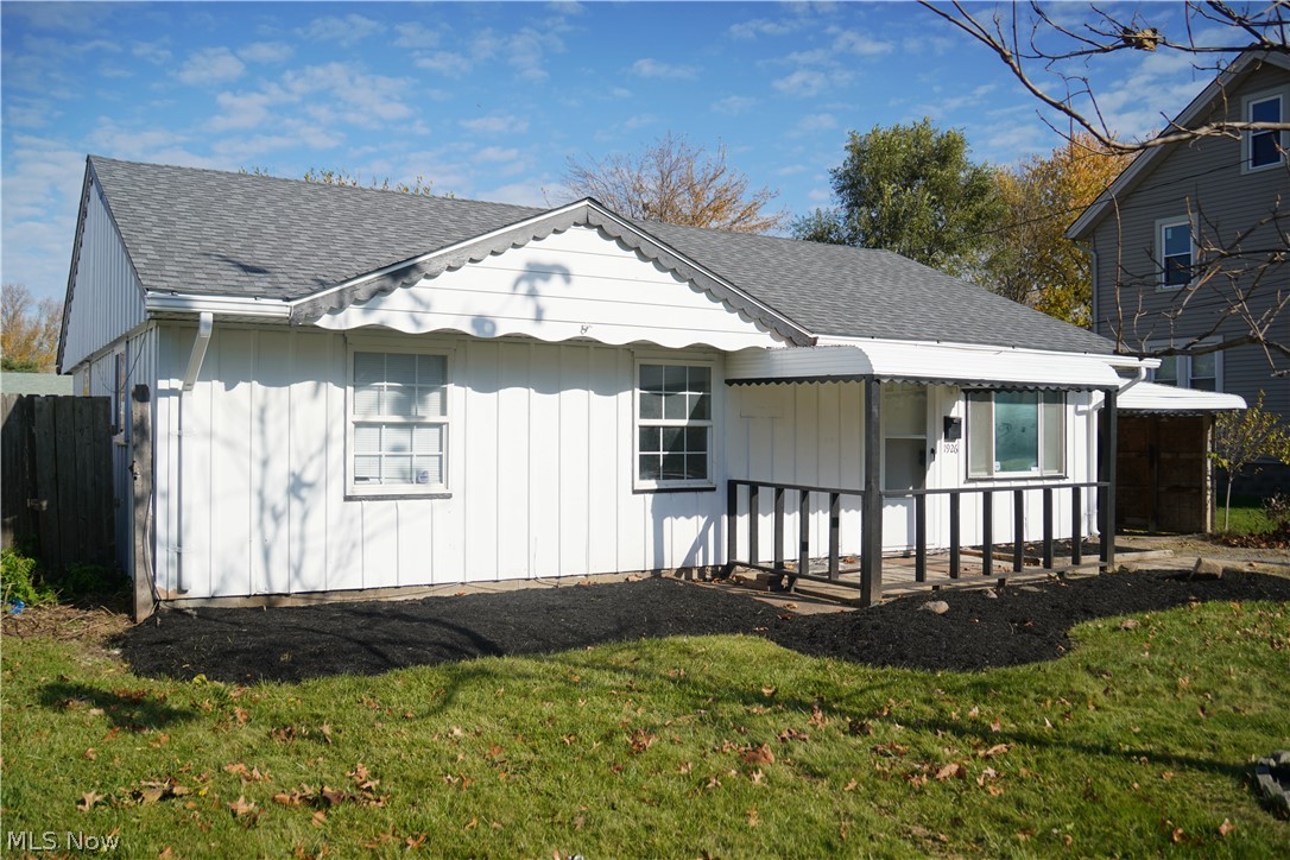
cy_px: 430
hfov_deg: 61.9
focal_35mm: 30
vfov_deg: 43.6
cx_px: 645
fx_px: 1075
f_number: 4
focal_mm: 20
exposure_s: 1/800
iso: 100
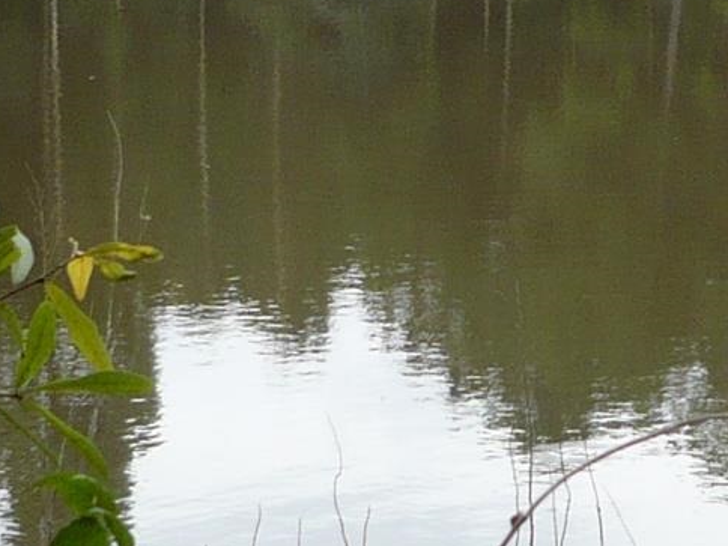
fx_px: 3828
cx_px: 826
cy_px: 182
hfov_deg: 10.7
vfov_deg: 8.2
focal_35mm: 182
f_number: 2.9
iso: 100
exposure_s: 1/400
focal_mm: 6
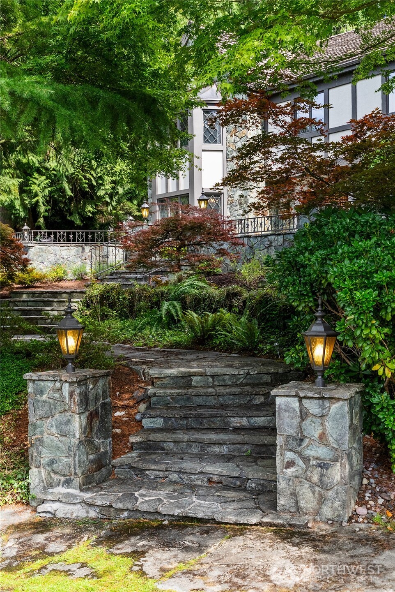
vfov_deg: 46.4
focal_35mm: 42
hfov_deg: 31.9
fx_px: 690
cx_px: 198
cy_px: 296
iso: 500
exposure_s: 1/800
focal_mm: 42
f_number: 5.6
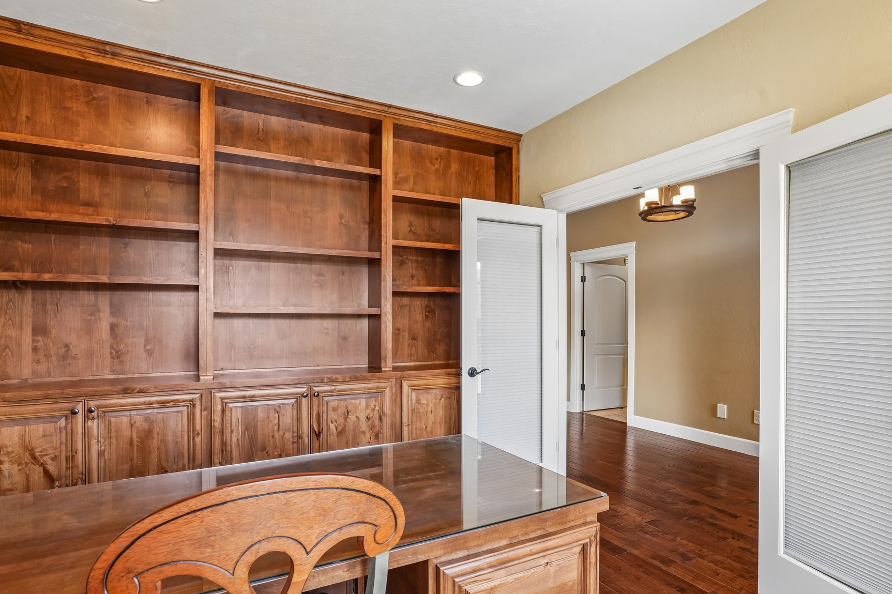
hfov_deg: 86.9
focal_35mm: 19
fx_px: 471
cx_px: 459
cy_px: 311
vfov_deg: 64.5
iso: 400
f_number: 8
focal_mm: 16
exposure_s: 1/20
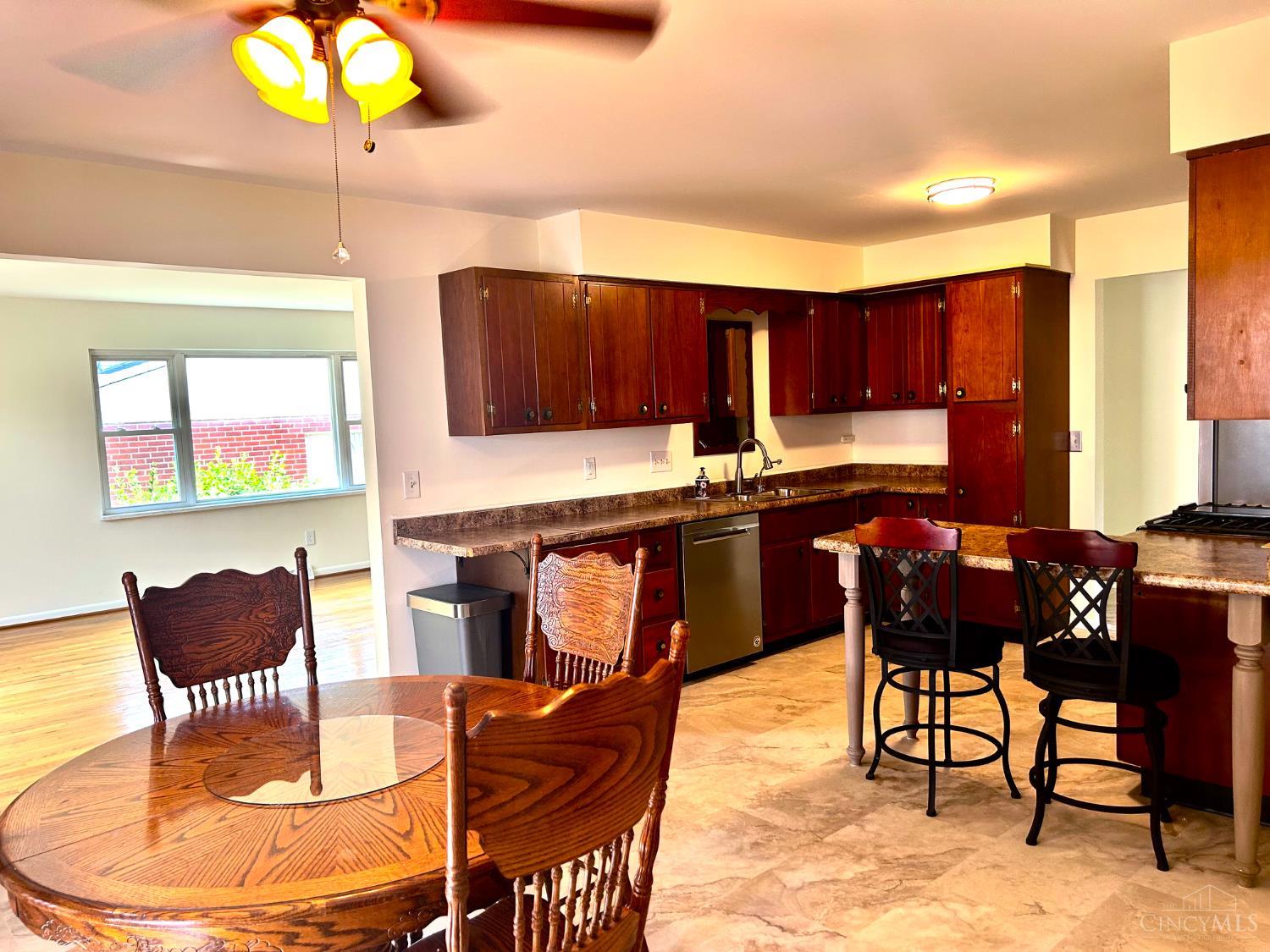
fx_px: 954
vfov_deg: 53.1
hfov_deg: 67.3
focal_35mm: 26
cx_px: 635
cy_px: 476
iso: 64
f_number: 1.5
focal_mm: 5.7
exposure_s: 1/60
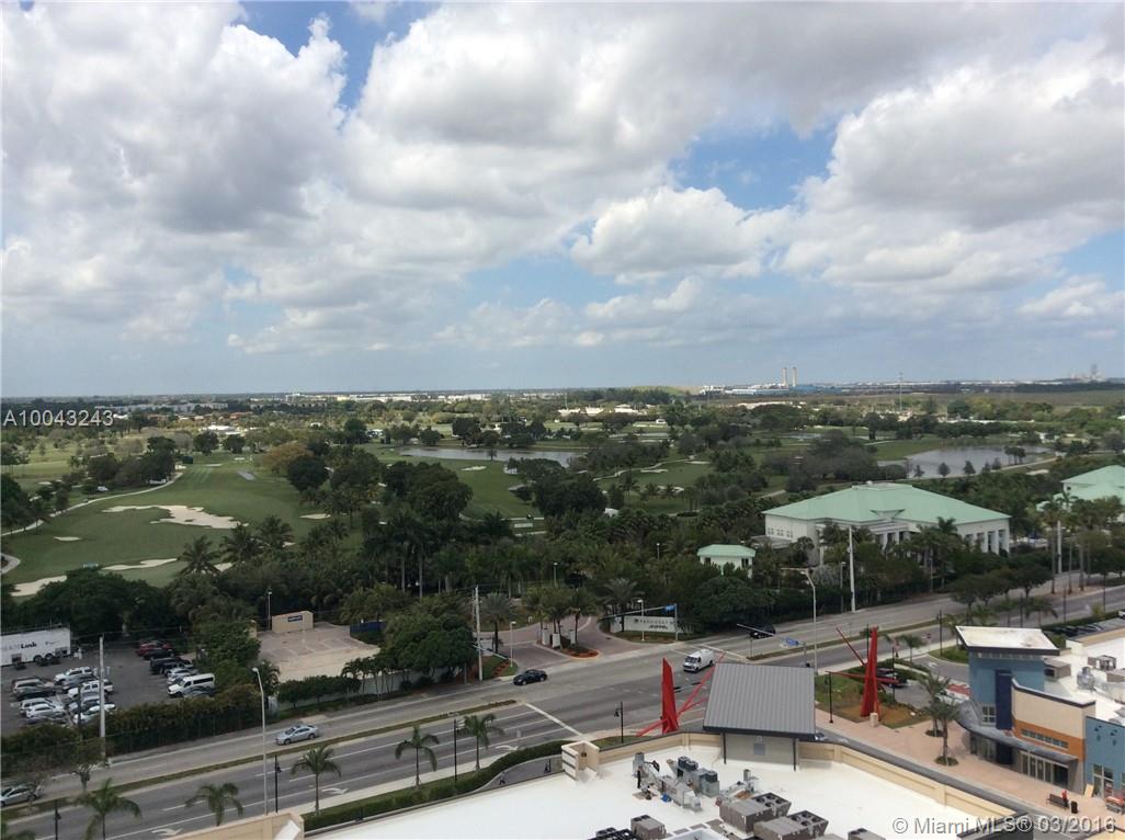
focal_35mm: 32
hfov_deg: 56.9
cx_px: 562
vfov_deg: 44.0
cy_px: 420
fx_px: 1038
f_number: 2.4
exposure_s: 1/2288
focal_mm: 3.3
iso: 32
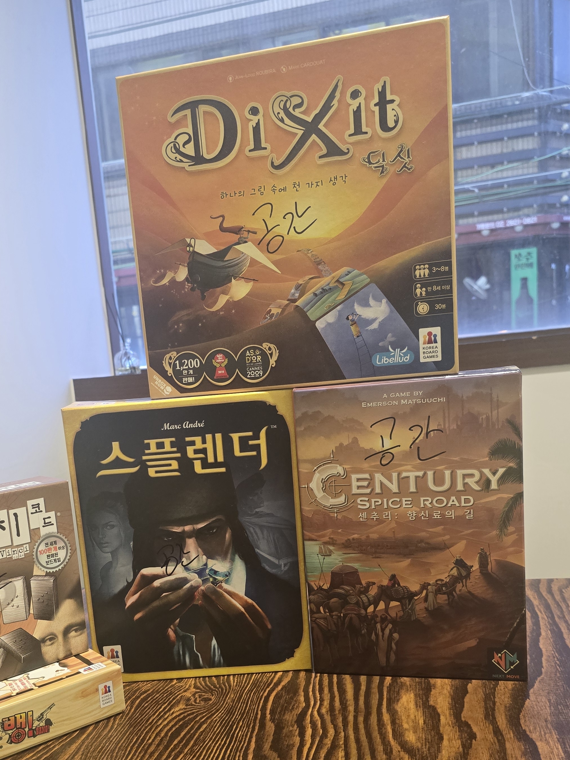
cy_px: 506
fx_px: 747
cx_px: 199
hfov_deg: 41.4
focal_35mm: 34
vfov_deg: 52.9
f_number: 1.7
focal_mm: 6.3
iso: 1000
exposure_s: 1/120
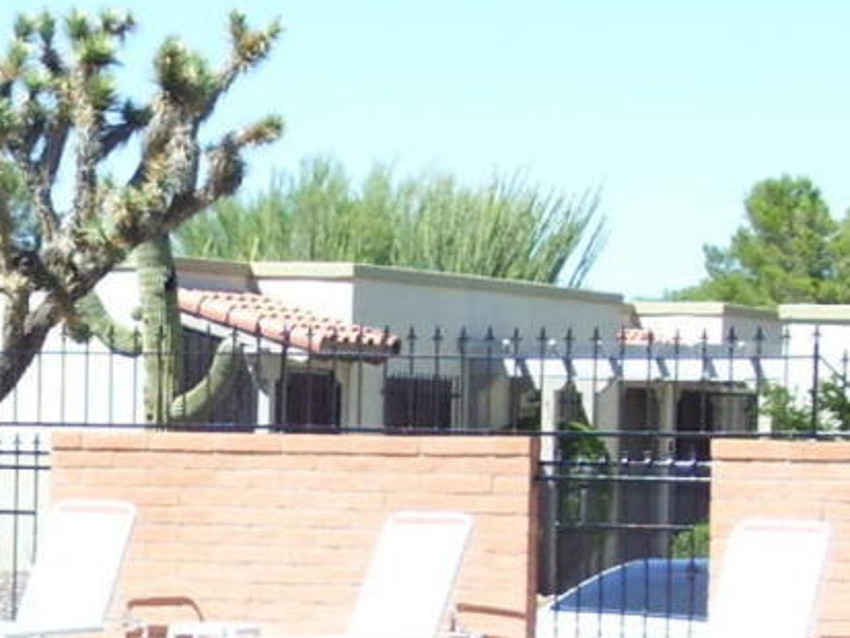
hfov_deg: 10.7
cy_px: 634
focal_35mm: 185
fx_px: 4544
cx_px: 188
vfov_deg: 8.0
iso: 80
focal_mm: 9.4
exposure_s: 1/500
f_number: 3.4
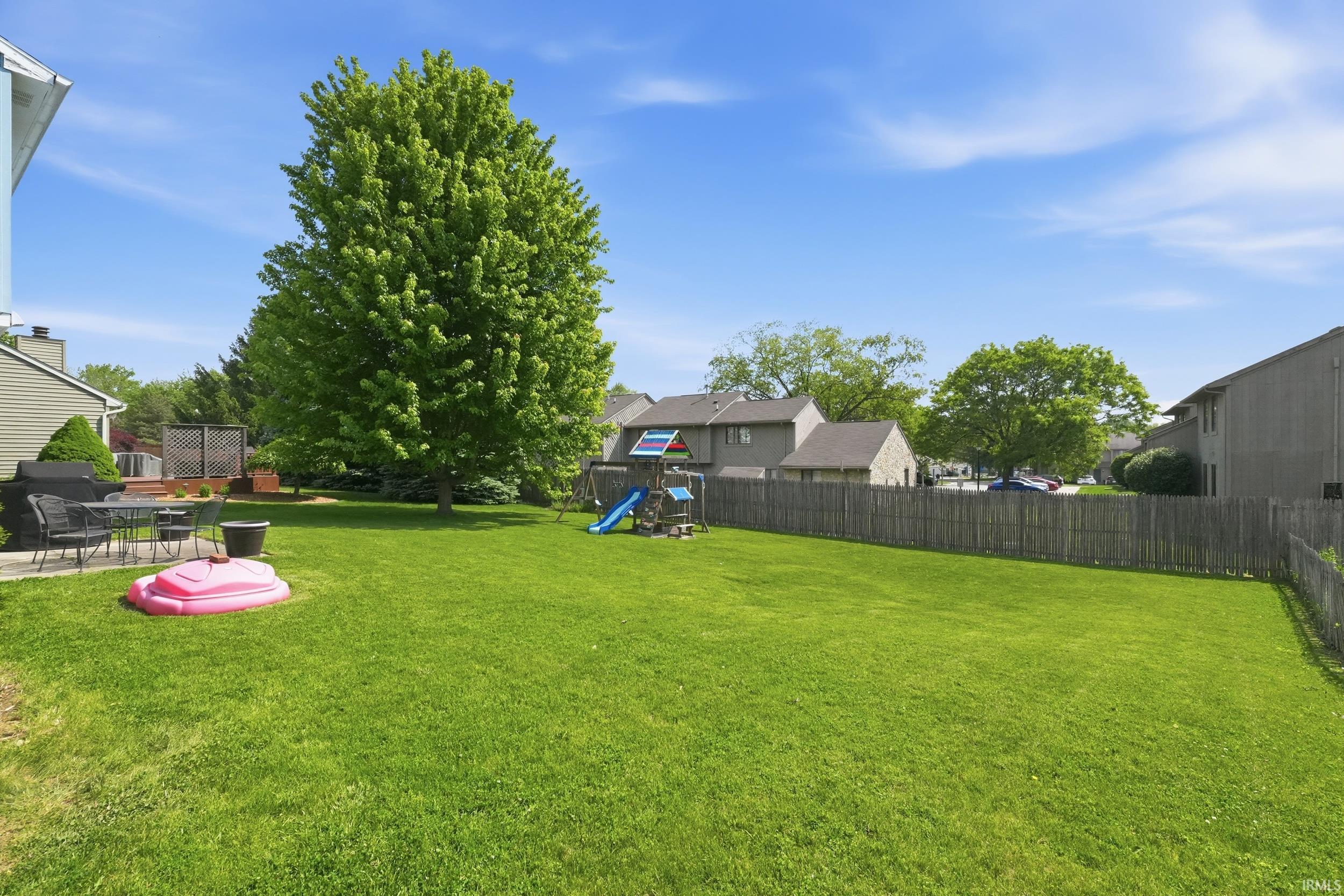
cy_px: 448
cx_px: 672
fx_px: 560
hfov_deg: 100.4
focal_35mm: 15
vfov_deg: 77.3
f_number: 7.1
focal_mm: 10
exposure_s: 1/4000
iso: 1600
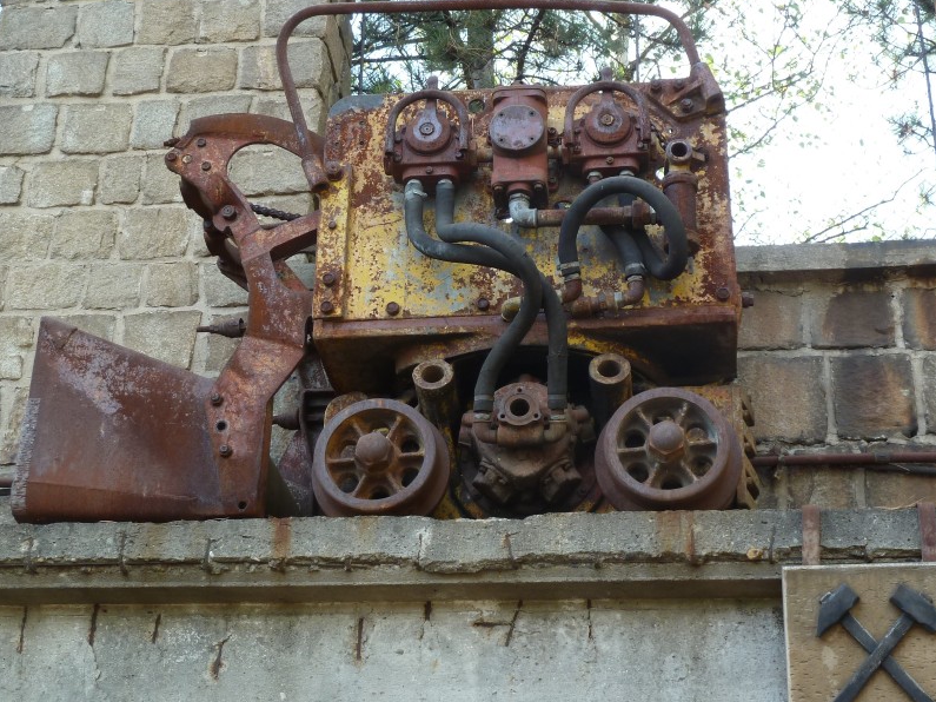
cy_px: 306
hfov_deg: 29.0
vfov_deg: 21.9
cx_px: 483
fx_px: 1811
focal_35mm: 67
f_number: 3.8
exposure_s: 1/60
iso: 80
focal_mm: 8.5
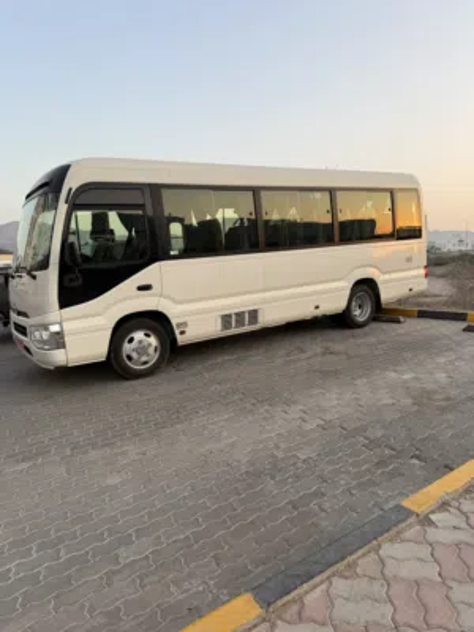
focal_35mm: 24
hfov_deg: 56.8
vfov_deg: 71.6
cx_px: 237
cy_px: 316
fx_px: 438
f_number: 1.78
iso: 80
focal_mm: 6.76
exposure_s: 1/539
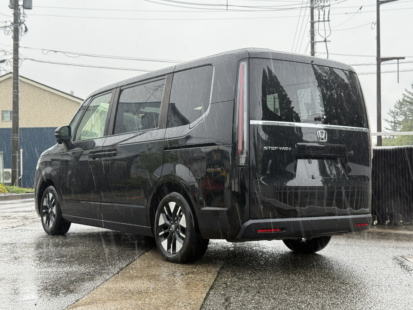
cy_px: 155
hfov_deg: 39.7
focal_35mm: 48
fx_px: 573
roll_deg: +0.8
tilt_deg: +1.5
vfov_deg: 30.3
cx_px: 206
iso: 50
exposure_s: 1/152
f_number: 1.78
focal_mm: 6.76
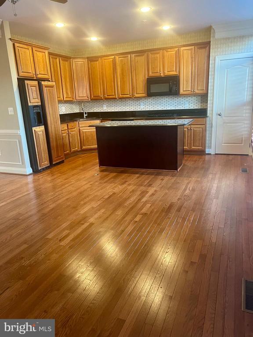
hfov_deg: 53.1
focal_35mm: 26
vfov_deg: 67.3
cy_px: 168
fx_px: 253
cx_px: 126
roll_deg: +3.6
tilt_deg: -15.1
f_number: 1.5
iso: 320
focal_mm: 5.7
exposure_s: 1/60
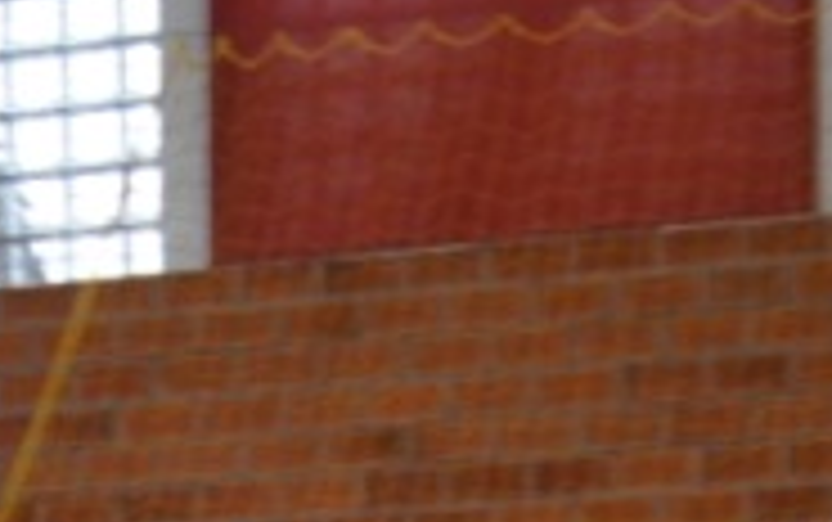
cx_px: -427
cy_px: 1395
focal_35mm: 287
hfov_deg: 7.2
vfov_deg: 4.5
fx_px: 6514
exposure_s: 1/60
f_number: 4.2
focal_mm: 34
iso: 1400
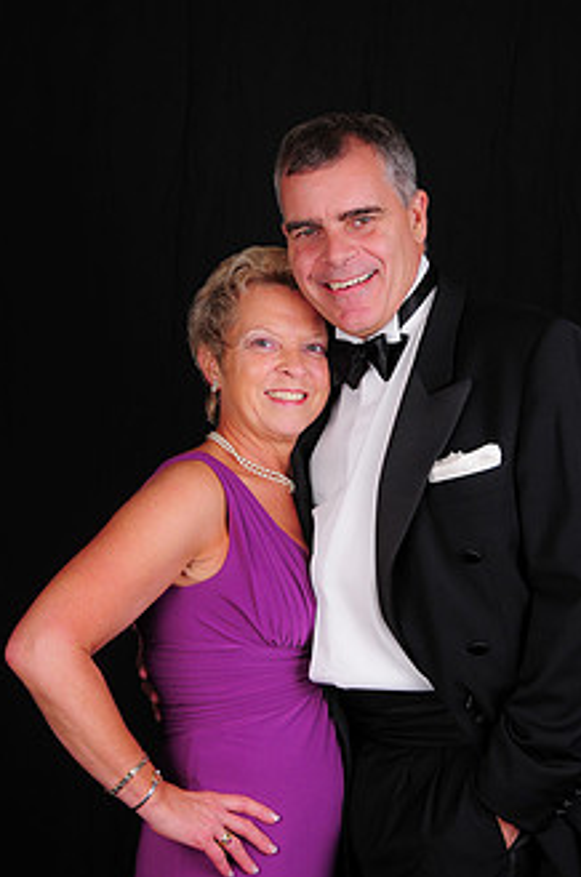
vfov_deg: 31.5
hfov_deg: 21.2
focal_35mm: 64
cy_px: 536
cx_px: 364
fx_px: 1548
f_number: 8
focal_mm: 31
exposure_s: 1/125
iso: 200
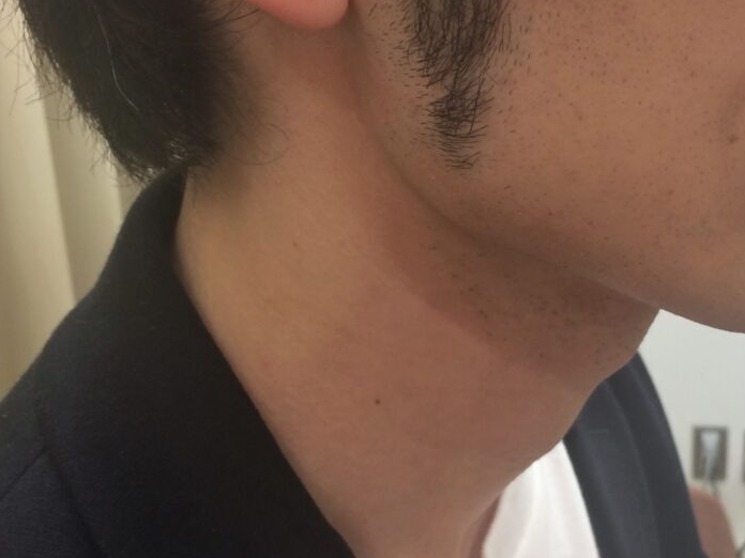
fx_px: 1076
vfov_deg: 29.1
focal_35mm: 50
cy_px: 280
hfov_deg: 37.5
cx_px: 530
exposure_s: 1/30
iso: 50
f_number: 2.2
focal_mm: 4.15
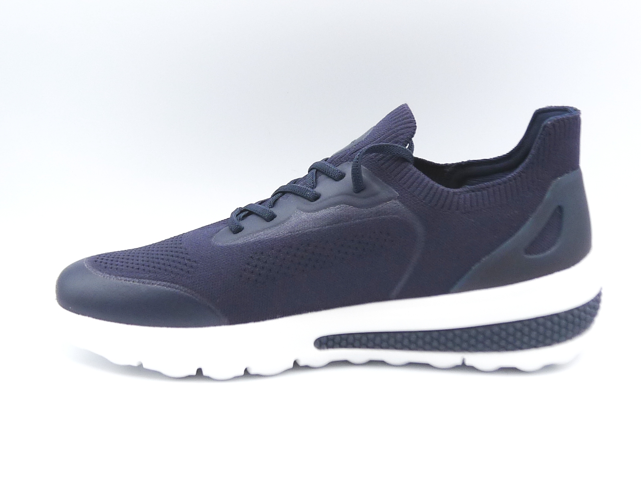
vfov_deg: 25.7
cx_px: 320
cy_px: 240
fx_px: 1055
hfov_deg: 33.8
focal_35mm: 57
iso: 100
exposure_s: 1/100
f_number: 3.6
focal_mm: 5.8
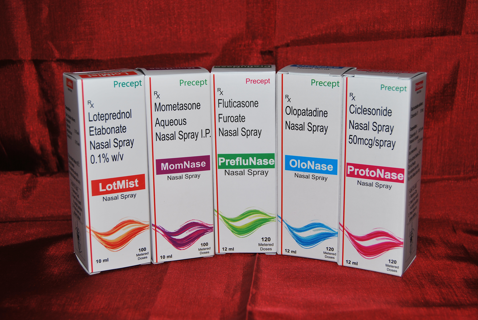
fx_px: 698
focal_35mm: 52
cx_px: 239
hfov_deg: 37.8
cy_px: 160
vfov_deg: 25.8
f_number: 7.1
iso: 100
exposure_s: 1/100
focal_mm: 35
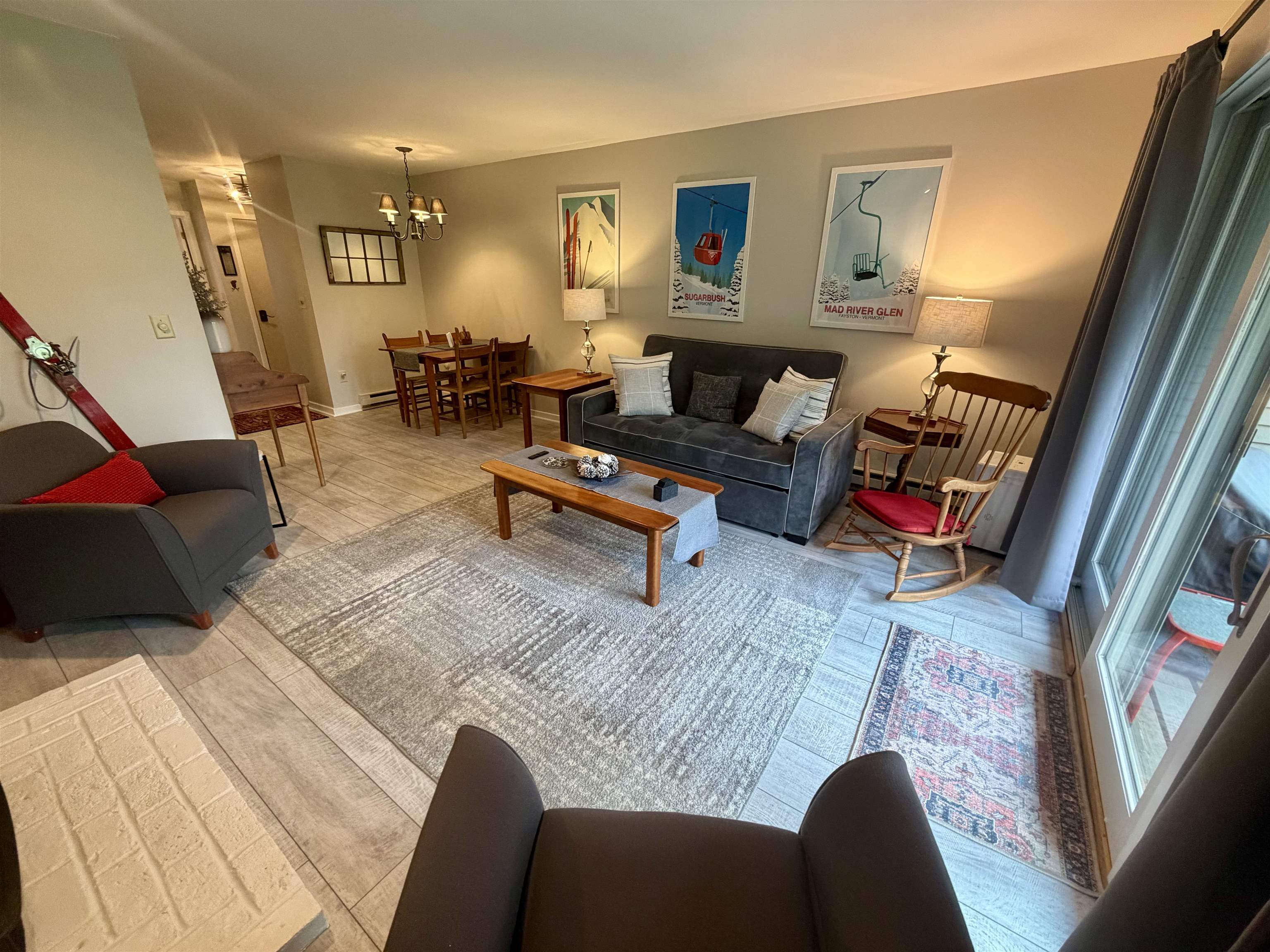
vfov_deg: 85.7
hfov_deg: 102.1
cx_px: 635
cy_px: 476
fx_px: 514
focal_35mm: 14
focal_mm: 2.22
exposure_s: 1/60
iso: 200
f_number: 2.2
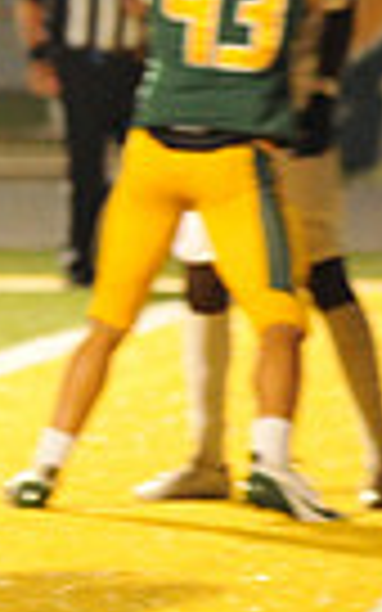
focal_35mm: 803
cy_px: 288
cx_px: -854
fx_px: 13376
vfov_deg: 2.6
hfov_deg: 1.6
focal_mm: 185
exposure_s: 1/320
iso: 6400
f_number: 4
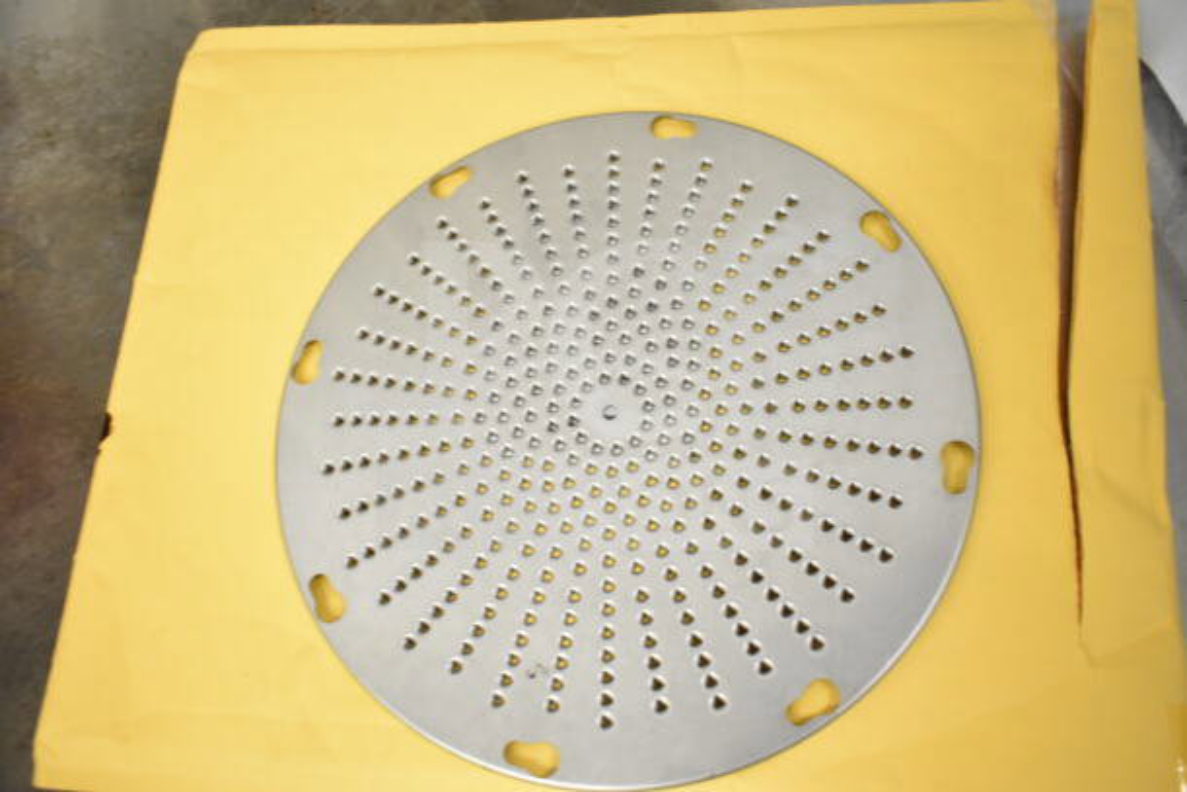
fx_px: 1039
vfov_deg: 41.7
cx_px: 594
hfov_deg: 59.5
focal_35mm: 32
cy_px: 396
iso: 1600
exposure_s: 1/80
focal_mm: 21
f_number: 4.5
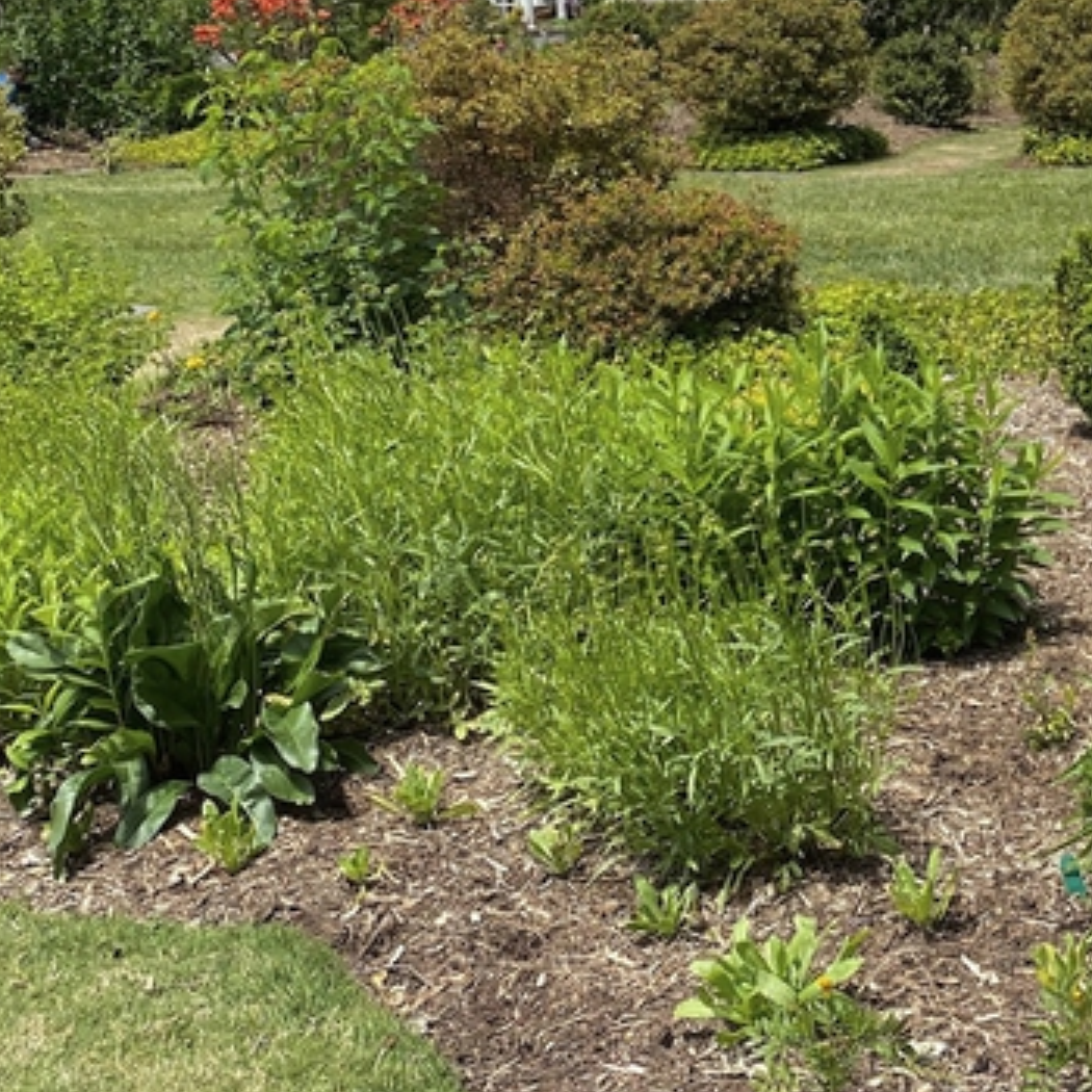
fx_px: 2248
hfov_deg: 26.1
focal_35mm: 63
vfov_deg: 26.8
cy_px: 231
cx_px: 1042
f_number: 1.8
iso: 32
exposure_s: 1/2463
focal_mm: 4.25
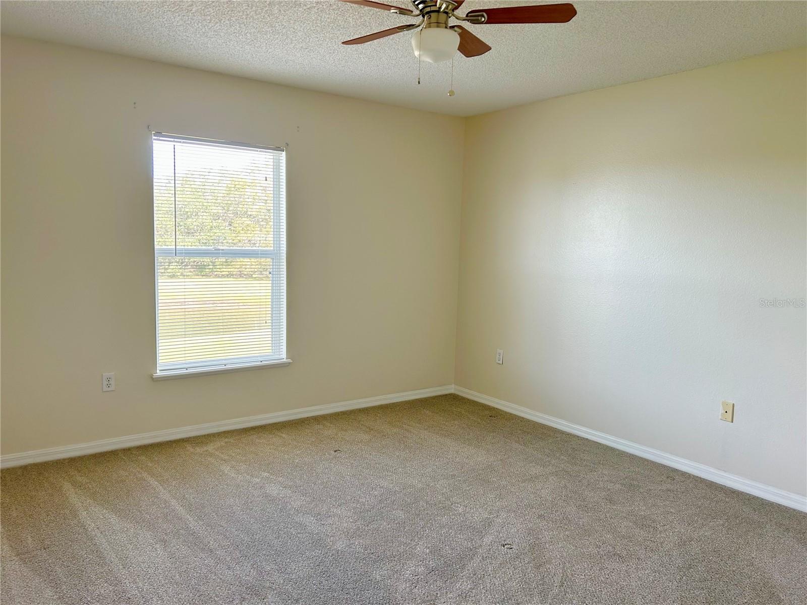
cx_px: 404
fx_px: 606
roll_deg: -0.9
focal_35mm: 26
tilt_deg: -5.8
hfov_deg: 67.3
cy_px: 302
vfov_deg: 53.1
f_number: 1.5
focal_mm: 5.7
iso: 80
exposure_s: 1/121
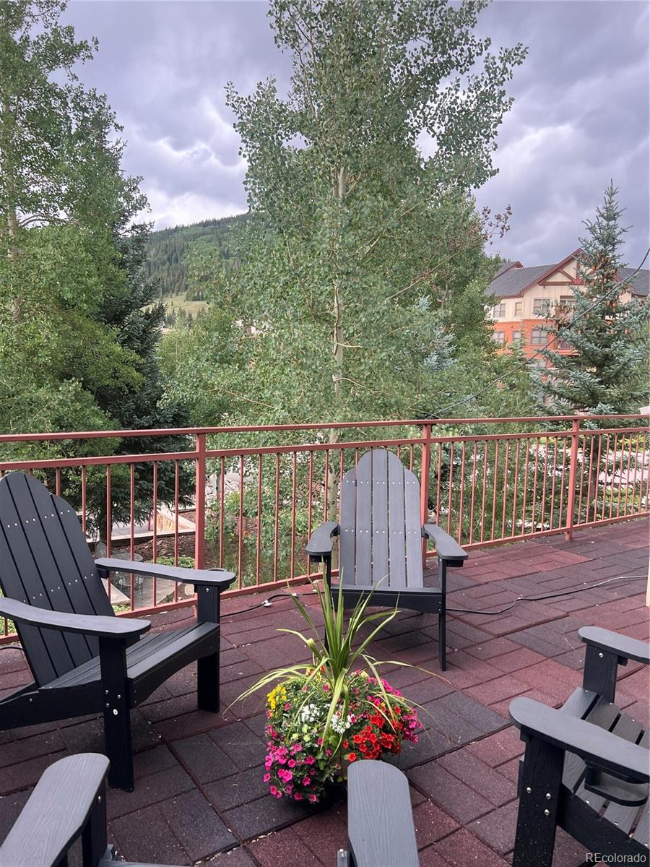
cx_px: 325
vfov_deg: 67.3
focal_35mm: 26
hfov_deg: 53.1
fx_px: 651
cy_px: 434
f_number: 1.5
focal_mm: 5.7
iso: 50
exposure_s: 1/365
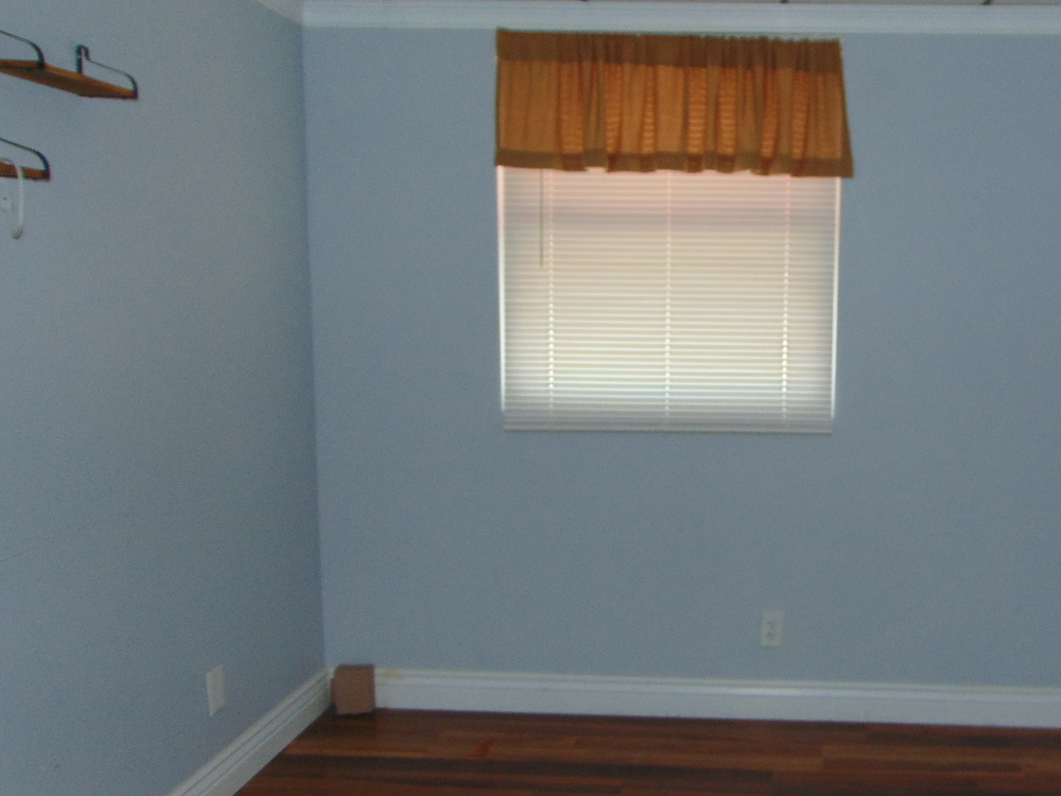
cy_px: 456
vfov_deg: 39.6
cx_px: 751
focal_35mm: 36
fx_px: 1103
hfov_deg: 49.9
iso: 100
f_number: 3
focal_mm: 4.5
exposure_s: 1/30
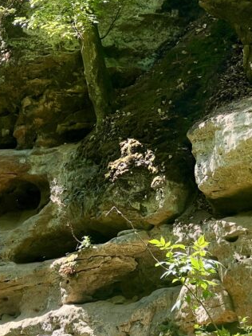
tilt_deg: +10.2
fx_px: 1817
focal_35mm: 187
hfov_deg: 7.9
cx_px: 77
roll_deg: -3.0
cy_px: 207
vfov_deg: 10.6
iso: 32
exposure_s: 1/106
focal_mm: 9
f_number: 2.8
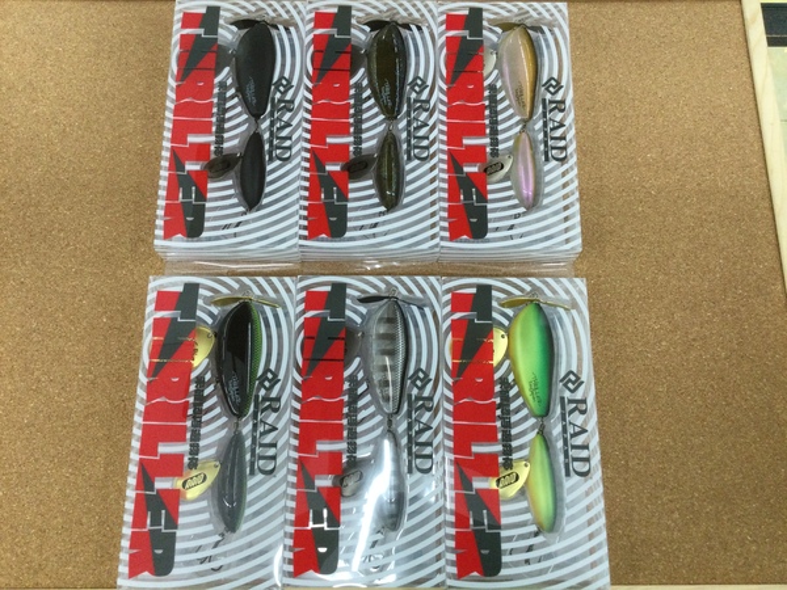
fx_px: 705
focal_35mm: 31
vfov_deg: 45.4
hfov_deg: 58.4
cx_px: 394
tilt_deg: -74.3
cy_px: 295
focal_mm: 3.3
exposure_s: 1/30
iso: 40
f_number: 2.4
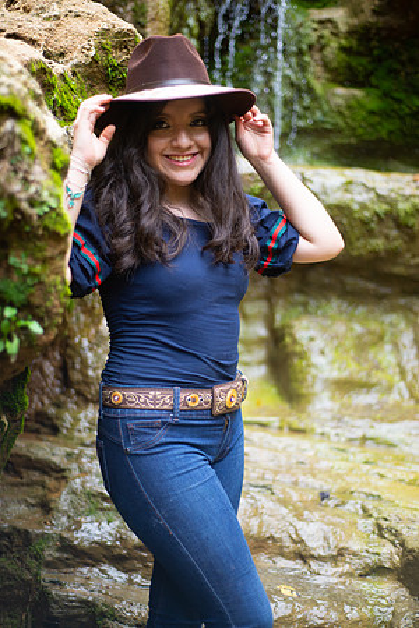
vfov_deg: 39.6
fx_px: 873
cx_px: 210
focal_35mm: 50
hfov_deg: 27.0
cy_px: 314
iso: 400
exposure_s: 1/640
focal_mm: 50
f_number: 1.8
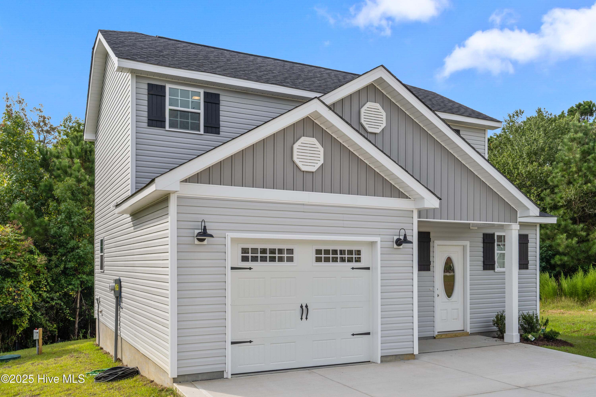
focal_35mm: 30
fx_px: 497
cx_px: 298
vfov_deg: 43.6
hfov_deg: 61.9
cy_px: 198
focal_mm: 30
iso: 64
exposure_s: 1/250
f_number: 7.1
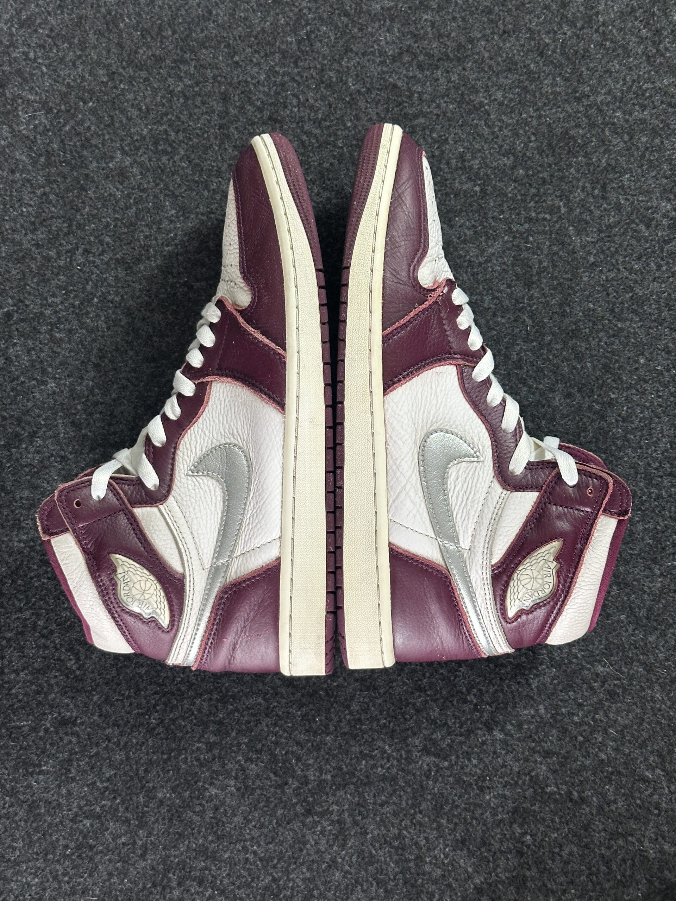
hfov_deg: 30.3
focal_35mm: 48
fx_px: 1250
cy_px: 450
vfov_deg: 39.7
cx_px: 338
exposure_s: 1/50
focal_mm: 6.86
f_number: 1.78
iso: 200
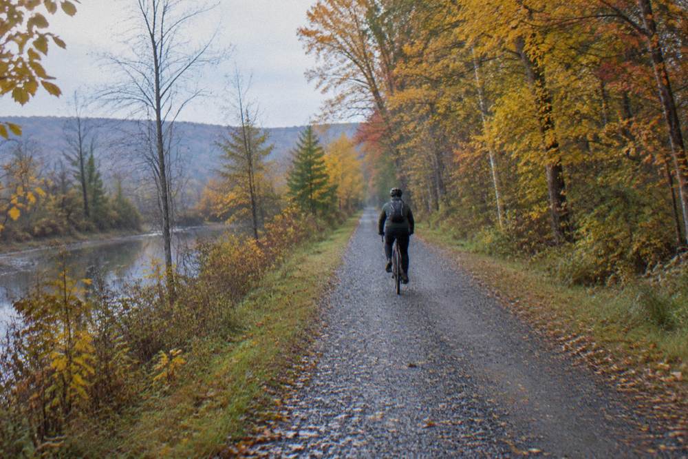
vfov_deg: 35.9
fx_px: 707
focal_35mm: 37
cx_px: 344
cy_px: 230
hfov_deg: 51.9
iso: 320
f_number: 7.1
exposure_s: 1/500
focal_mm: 37
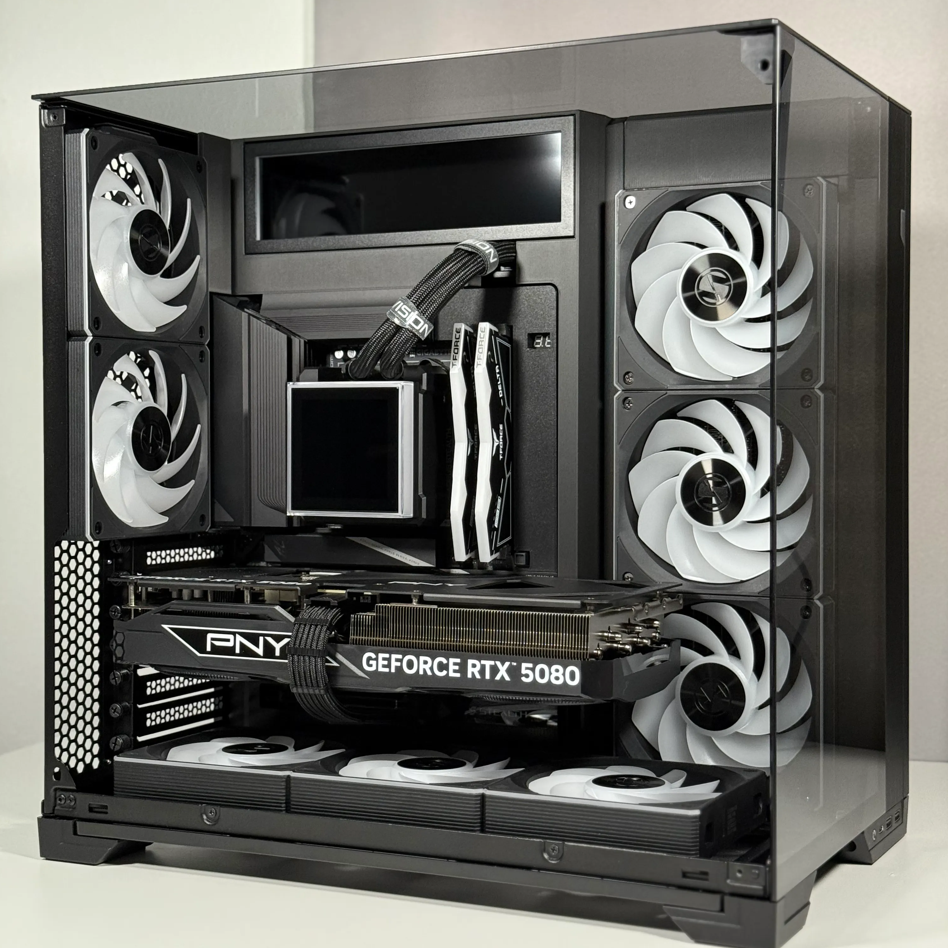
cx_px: 475
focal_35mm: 57
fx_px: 1766
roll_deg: -0.3
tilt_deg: +0.6
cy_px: 463
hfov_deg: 30.0
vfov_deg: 30.0
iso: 250
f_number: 1.78
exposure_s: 1/58
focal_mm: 6.76
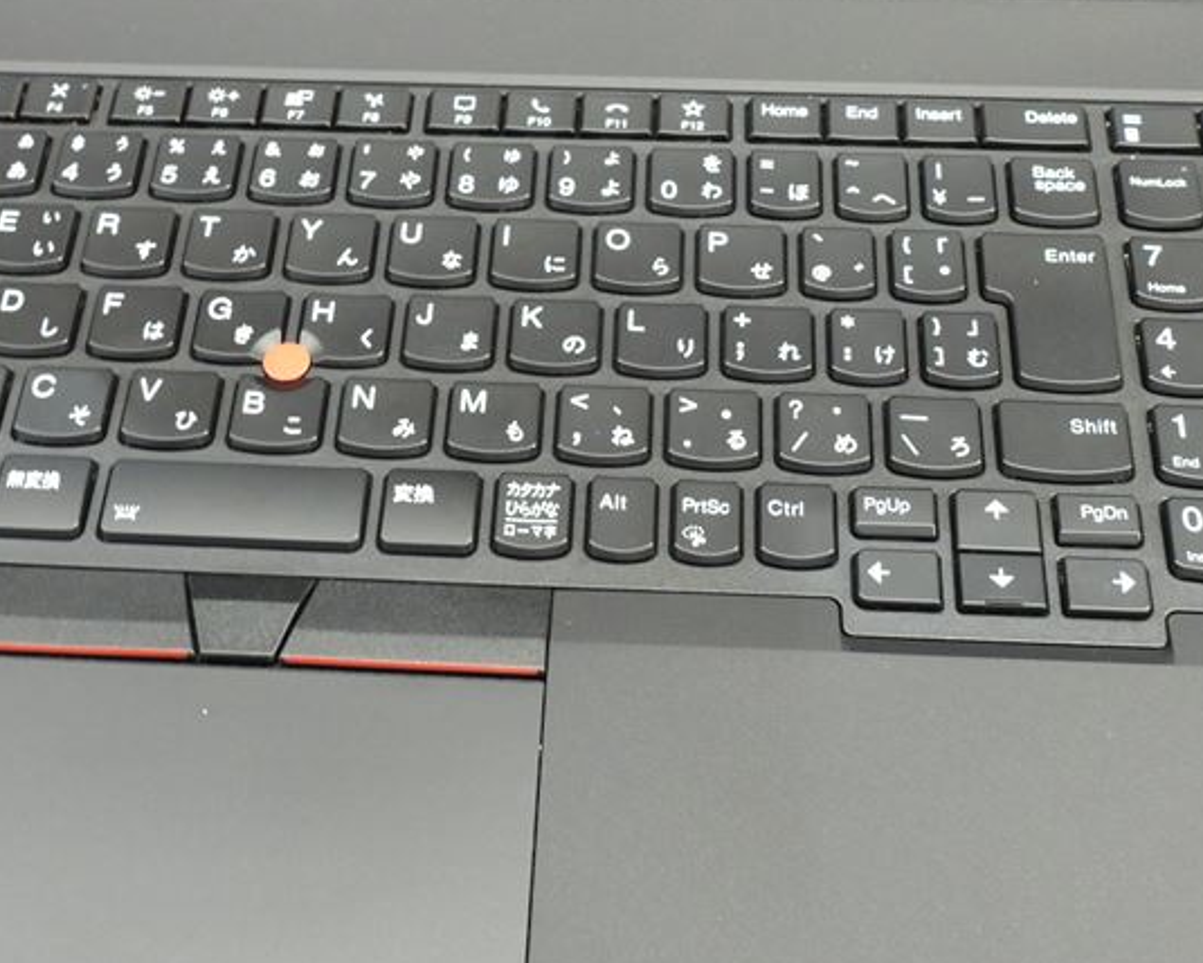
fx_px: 1994
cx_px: 553
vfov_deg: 27.1
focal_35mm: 56
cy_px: 452
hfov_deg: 33.6
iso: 250
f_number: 3.2
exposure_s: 1/30
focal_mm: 5.4
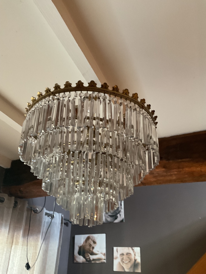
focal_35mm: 29
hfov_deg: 48.2
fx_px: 230
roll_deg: -0.9
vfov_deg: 61.7
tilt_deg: +29.2
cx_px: 103
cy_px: 137
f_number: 1.8
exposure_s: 1/30
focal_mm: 3
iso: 320
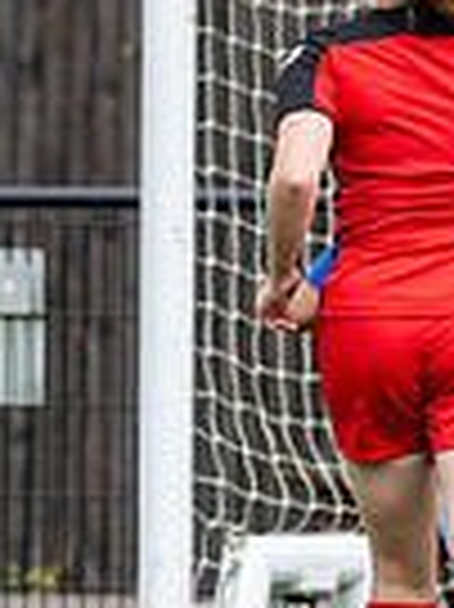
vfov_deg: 1.3
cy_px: 915
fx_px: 26745
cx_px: 841
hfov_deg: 1.0
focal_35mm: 1527
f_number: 3
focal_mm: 135
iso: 200
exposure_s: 1/3200
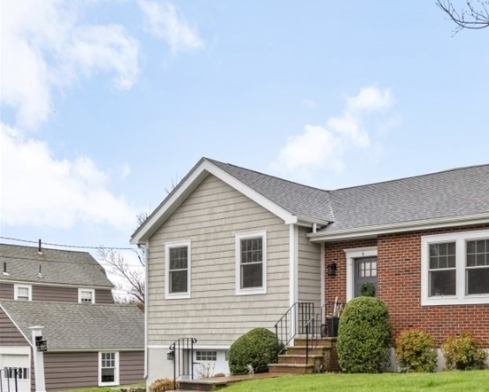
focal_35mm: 47
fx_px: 680
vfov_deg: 31.6
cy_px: 288
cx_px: 453
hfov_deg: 36.7
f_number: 7.1
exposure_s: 1/250
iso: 200
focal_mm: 18
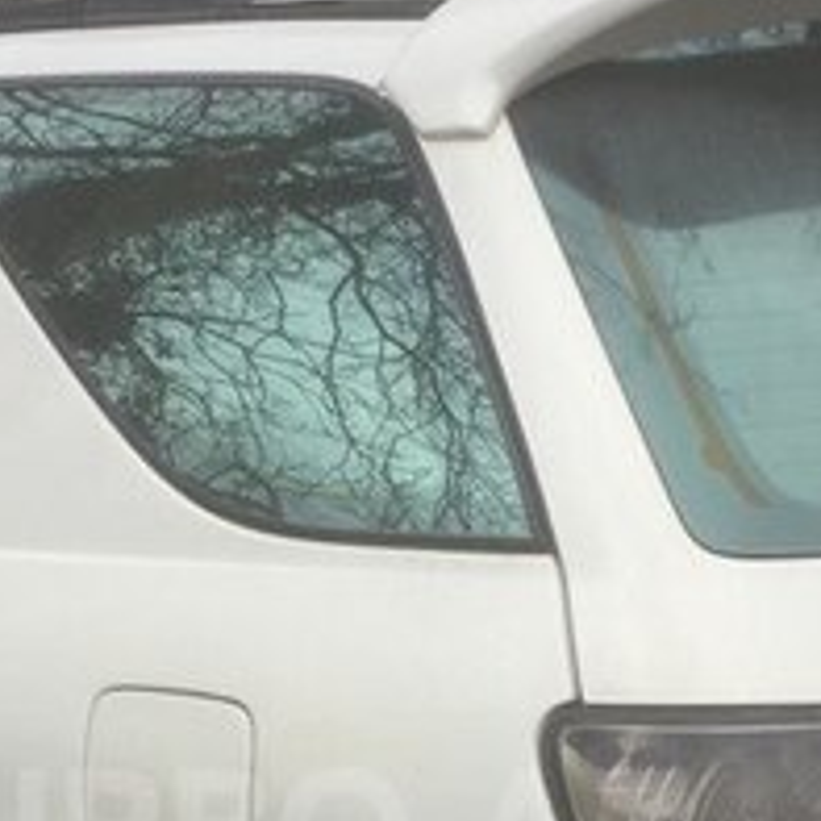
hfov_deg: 20.1
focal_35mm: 86
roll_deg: +2.5
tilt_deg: -13.0
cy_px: 831
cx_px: 263
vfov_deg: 19.6
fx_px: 2308
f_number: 2.2
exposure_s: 1/1163
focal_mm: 4.15
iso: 32
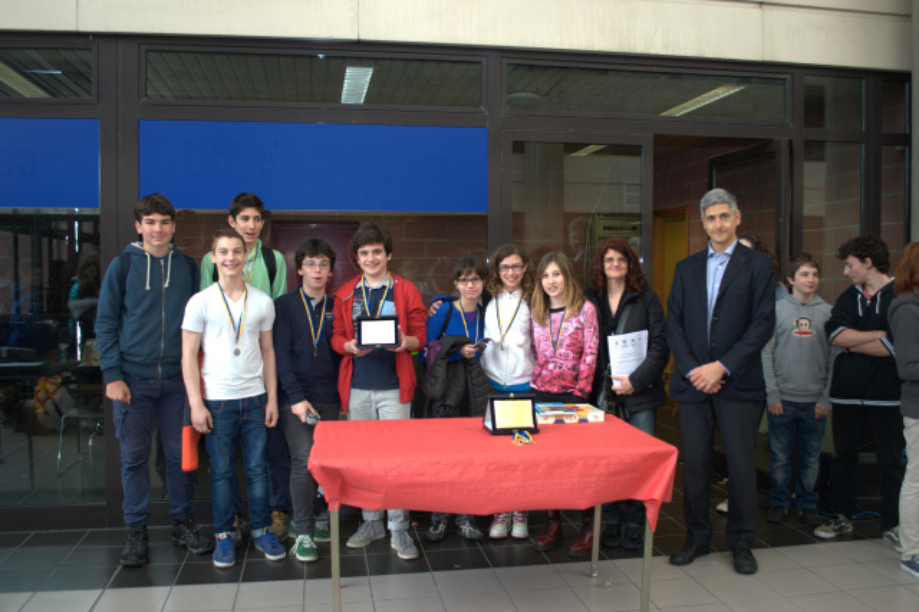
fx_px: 842
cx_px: 460
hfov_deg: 57.2
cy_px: 306
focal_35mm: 33
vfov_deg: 39.9
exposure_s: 1/60
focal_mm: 22
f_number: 4
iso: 400
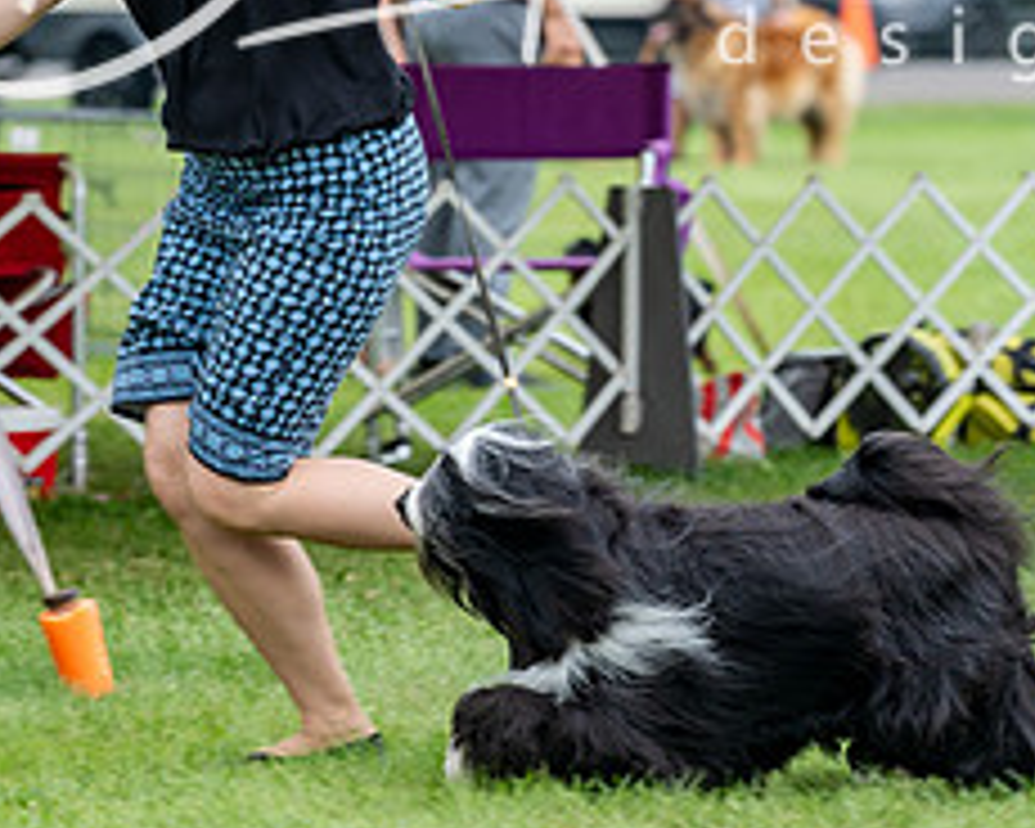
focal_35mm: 374
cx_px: 572
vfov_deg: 4.1
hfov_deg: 5.2
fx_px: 11456
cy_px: 178
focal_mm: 158
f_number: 4.5
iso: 400
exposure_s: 1/400
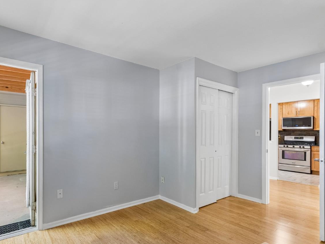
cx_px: 114
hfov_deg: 85.3
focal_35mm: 18
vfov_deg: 71.6
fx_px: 169
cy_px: 118
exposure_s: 1/15
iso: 2500
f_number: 10
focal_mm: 14
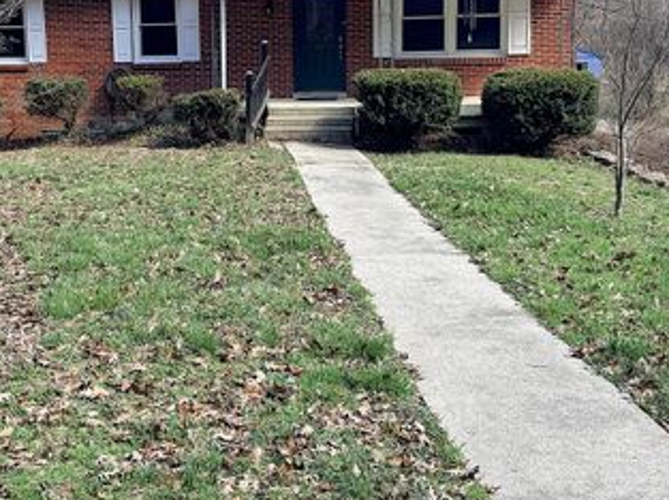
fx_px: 1081
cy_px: 146
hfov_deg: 34.1
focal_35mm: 56
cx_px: 220
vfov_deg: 25.8
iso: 100
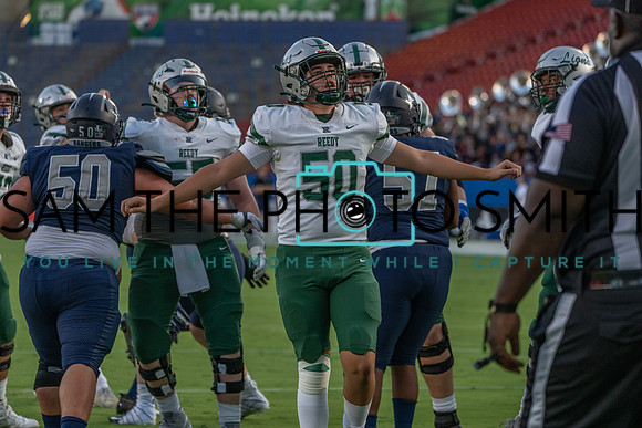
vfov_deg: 6.9
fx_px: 3532
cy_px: 214
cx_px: 321
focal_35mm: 198
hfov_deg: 10.4
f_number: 5.6
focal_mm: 198
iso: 2000
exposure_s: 1/1250
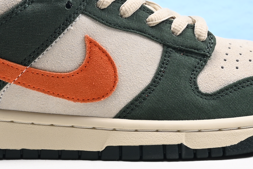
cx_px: 54
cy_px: -61
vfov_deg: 9.7
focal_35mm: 138
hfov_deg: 14.8
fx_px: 970
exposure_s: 1/2
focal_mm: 37
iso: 100
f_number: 16
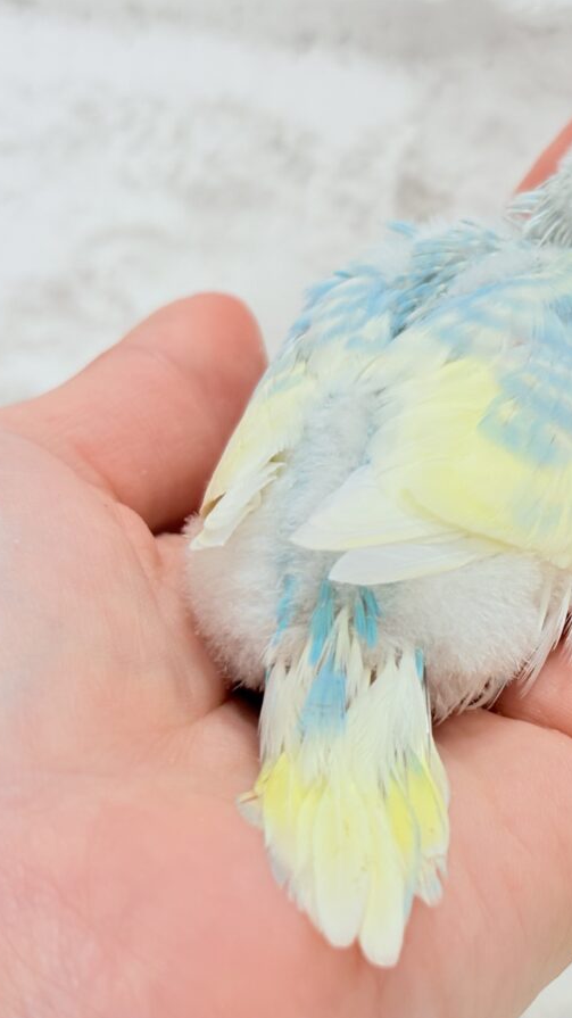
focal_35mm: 76
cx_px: 631
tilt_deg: -11.6
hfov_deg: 15.5
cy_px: 510
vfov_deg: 27.9
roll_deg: -2.1
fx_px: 2051
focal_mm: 5.96
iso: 64
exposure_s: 1/100
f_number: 1.6
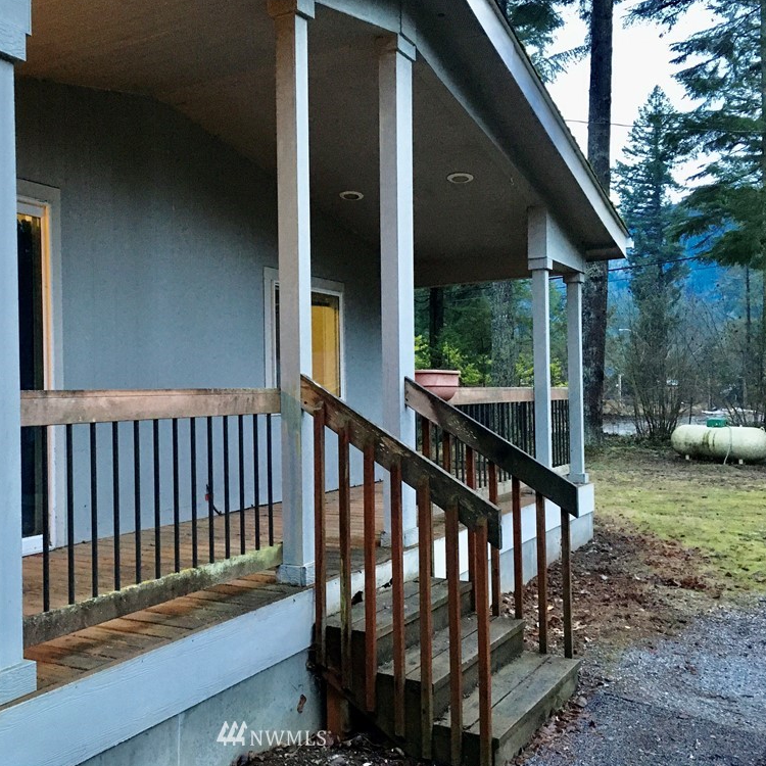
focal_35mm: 35
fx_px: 876
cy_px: 380
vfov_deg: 47.2
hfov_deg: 46.7
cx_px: 274
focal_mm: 4.15
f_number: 2.2
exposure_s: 1/20
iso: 200
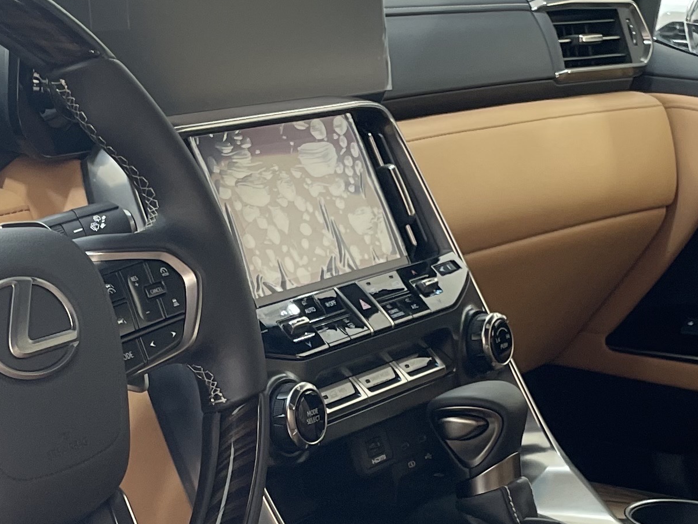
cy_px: 497
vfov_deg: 16.7
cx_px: 323
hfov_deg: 22.5
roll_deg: -3.3
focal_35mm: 87
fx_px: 1754
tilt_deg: -19.8
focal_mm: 4.2
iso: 125
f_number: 1.6
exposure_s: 1/120
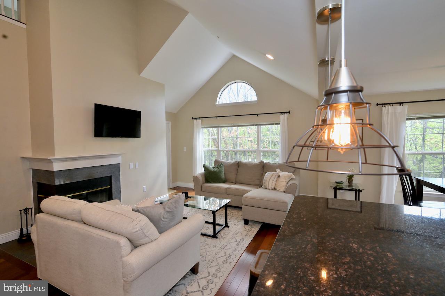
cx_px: 222
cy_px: 148
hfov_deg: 95.0
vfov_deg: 72.0
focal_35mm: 16
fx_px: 204
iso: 1250
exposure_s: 1/125
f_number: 8
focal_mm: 16.5
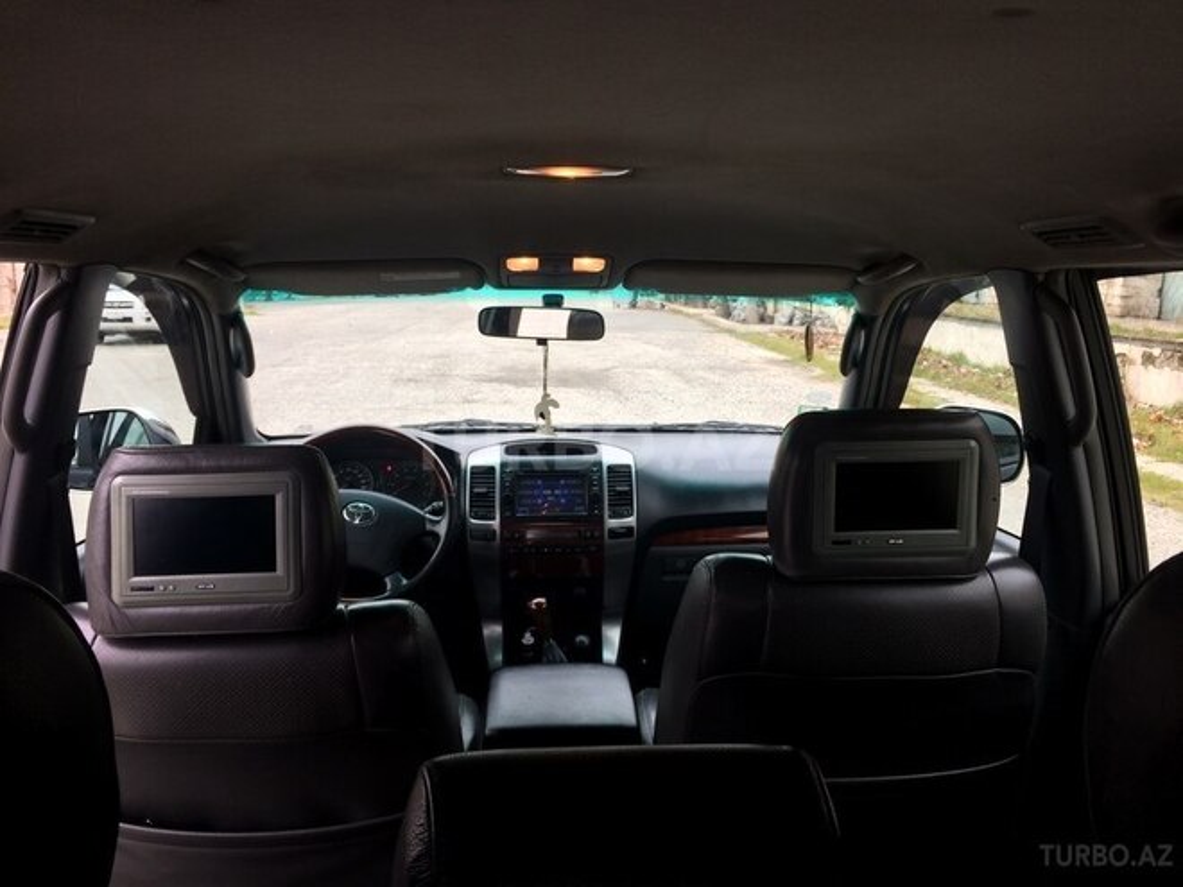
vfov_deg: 48.2
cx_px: 592
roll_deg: +0.2
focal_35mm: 29
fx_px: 991
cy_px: 444
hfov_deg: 61.7
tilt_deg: -11.5
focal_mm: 4.15
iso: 50
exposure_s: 1/100
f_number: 2.2
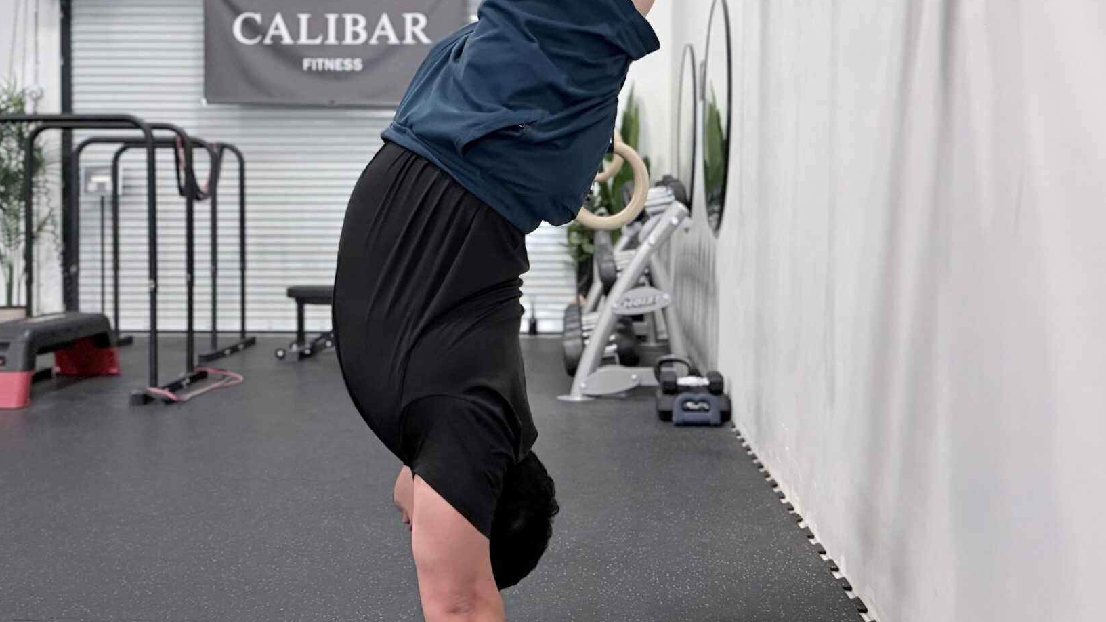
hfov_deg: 49.3
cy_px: 246
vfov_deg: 28.9
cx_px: 502
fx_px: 1202
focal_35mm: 41
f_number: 1.78
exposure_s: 1/60
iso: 500
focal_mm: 6.76
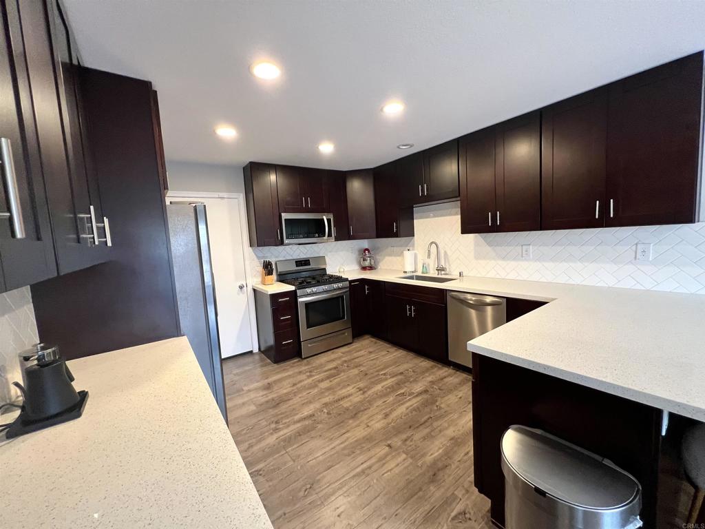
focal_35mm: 13
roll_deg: +4.4
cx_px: 352
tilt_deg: -4.7
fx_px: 265
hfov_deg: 106.2
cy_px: 264
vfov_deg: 89.9
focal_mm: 1.57
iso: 320
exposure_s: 1/60
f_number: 1.8
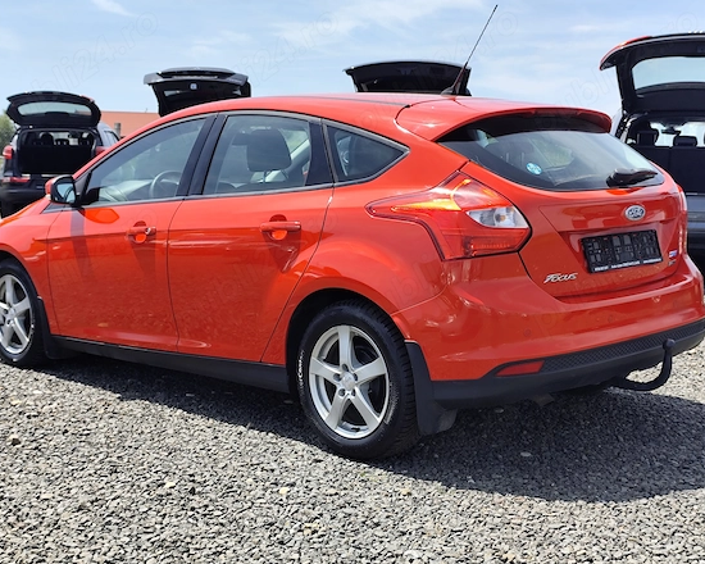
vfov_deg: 30.8
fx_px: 1022
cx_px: 345
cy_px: 283
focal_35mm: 49
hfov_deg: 38.0
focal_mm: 6.19
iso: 50
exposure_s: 1/823
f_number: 1.65
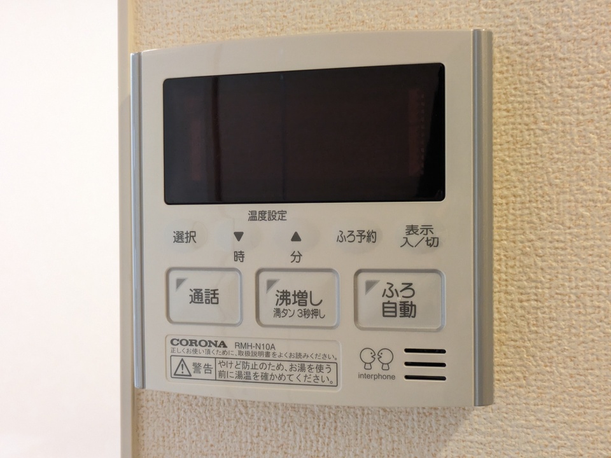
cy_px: 229
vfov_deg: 28.6
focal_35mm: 51
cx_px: 306
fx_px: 900
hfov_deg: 37.5
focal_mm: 5.43
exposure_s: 1/40
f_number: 1.89
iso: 674
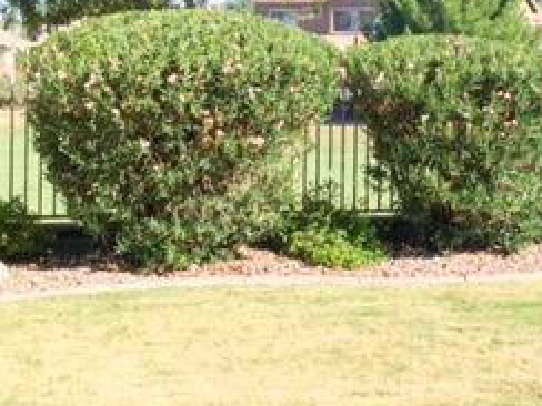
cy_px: 93
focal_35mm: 76
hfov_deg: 25.3
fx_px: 1190
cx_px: 426
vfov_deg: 19.2
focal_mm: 4.15
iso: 32
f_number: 2.2
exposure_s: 1/1364
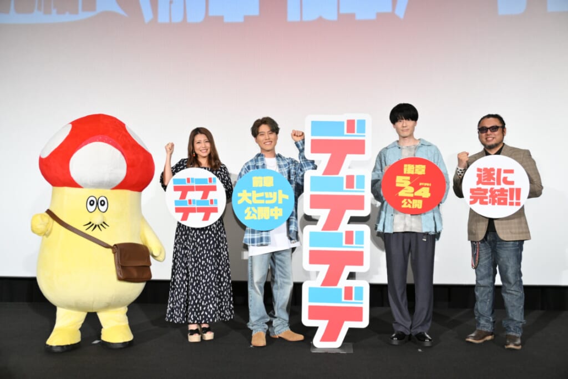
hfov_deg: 50.7
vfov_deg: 35.1
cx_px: 284
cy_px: 190
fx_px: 600
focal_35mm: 38
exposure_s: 1/200
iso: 2500
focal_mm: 38
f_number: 5
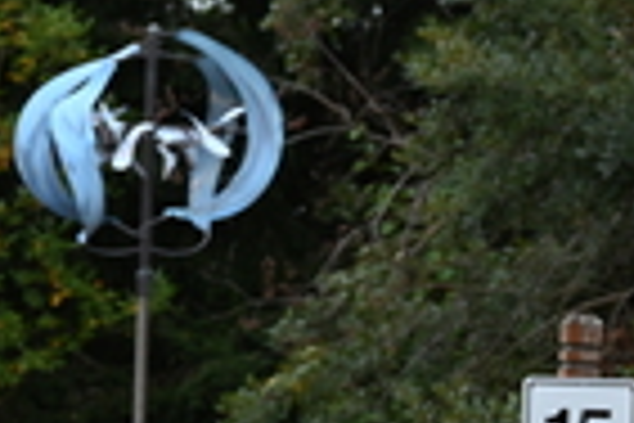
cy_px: 637
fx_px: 4807
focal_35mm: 273
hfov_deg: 7.5
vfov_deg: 5.0
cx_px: -189
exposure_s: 1/125
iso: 500
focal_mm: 70
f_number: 6
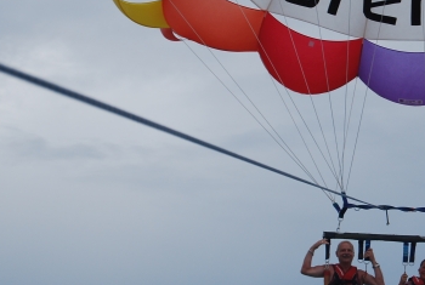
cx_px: 393
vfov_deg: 8.7
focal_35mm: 159
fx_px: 1881
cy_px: 99
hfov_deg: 12.8
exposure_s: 1/1000
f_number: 5.6
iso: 110
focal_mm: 48
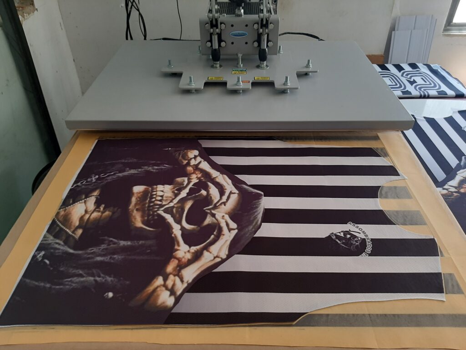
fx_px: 363
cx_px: 233
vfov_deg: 51.4
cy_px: 175
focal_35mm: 27
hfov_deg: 65.3
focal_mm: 3.93
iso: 80
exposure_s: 1/60
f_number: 1.7
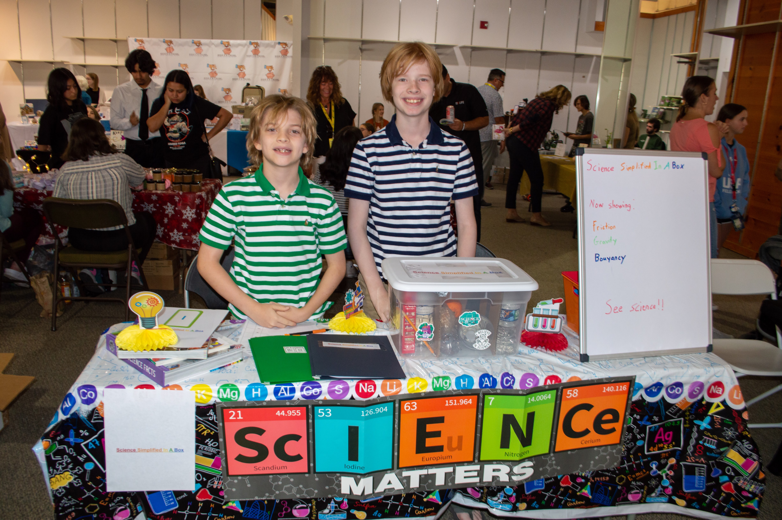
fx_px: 586
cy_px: 260
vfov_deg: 47.8
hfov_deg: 67.4
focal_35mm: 27
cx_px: 391
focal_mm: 18
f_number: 4
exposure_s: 1/60
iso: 400
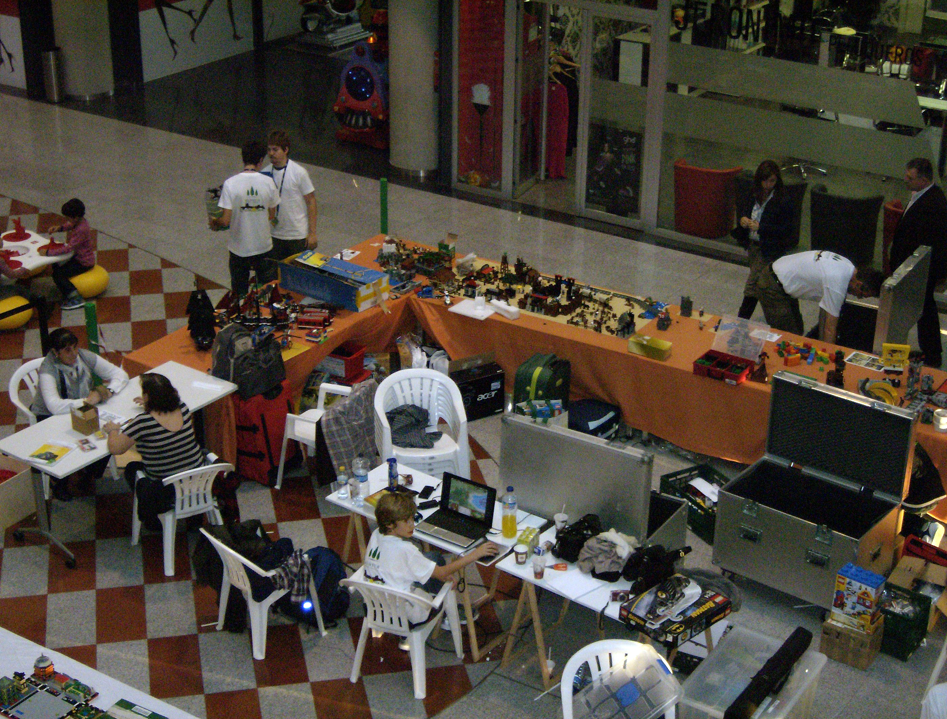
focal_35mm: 56
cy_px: 360
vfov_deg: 26.3
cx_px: 474
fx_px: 1539
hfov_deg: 34.2
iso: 200
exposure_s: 1/82.2
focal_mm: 9.3
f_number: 3.4
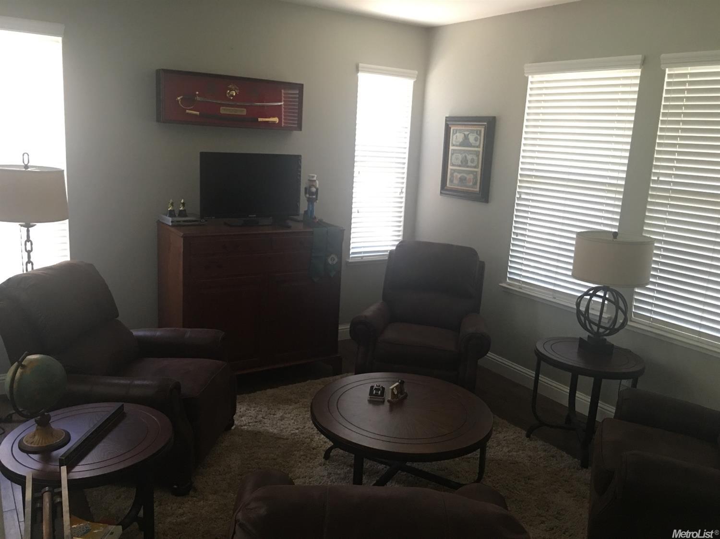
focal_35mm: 29
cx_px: 360
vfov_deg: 48.2
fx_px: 603
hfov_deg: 61.7
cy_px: 270
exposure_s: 1/15
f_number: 2.2
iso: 80
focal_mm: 4.15
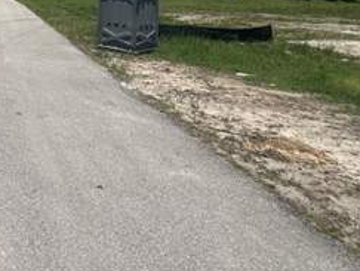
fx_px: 479
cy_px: -46
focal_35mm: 46
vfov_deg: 28.0
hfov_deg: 37.2
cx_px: 6
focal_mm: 2.22
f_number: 2.2
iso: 50
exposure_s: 1/3390
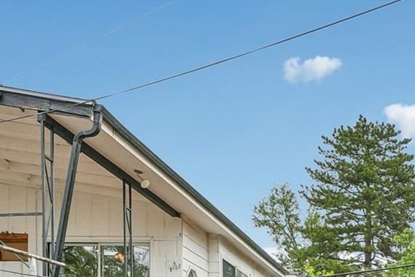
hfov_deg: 37.6
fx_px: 535
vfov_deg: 27.9
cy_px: 251
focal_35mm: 46
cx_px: 419
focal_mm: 11
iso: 100
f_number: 8
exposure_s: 1/350
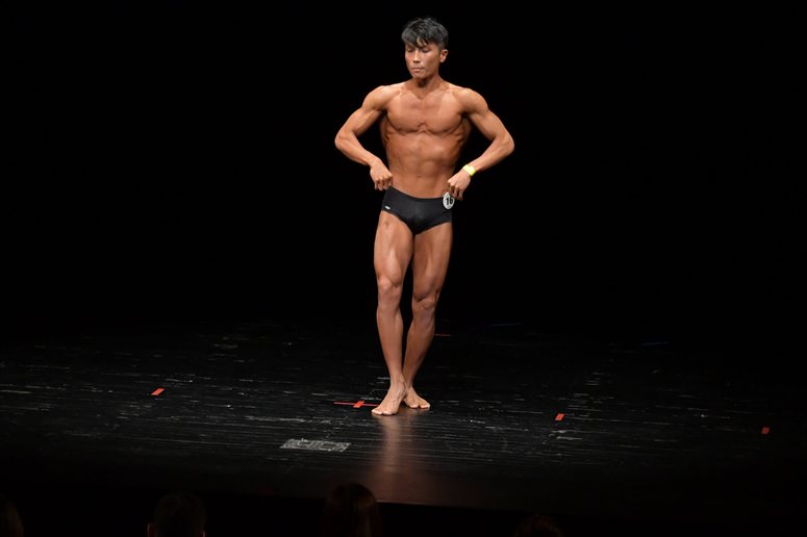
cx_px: 404
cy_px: 268
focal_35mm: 240
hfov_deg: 8.6
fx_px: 5377
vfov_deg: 5.7
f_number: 5.6
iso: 3200
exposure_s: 1/400
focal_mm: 160
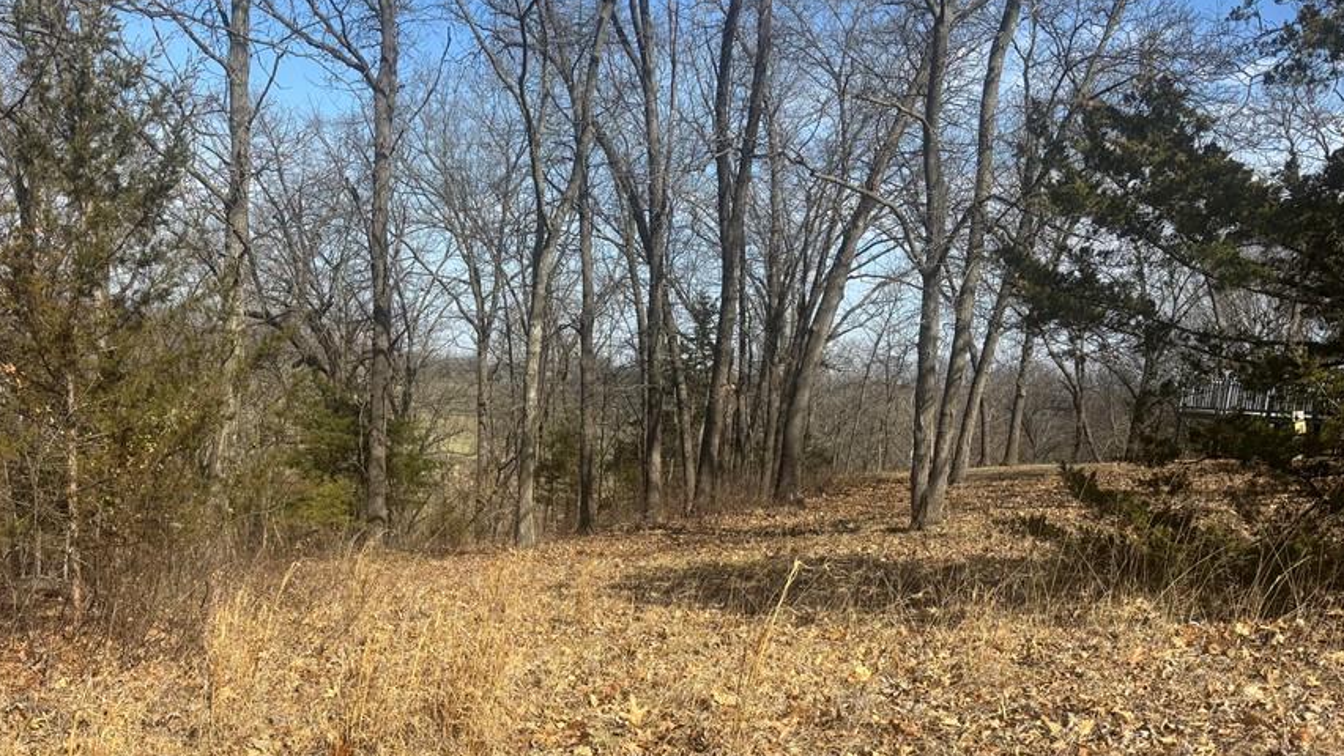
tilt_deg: -10.2
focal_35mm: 34
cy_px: 586
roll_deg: -4.4
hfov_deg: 57.6
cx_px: 545
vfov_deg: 33.8
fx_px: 1212
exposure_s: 1/2710
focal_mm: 5.96
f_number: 1.6
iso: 50
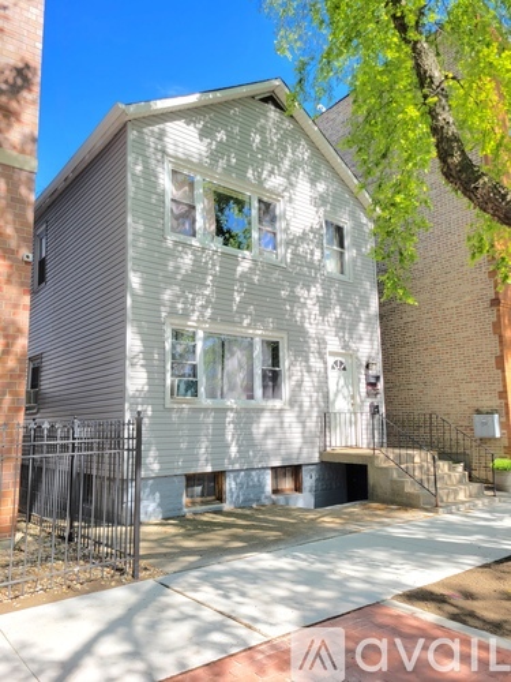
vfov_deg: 67.3
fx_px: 512
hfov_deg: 53.1
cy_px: 341
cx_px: 256
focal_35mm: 26
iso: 40
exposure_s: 1/470
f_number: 1.8
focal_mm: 5.4
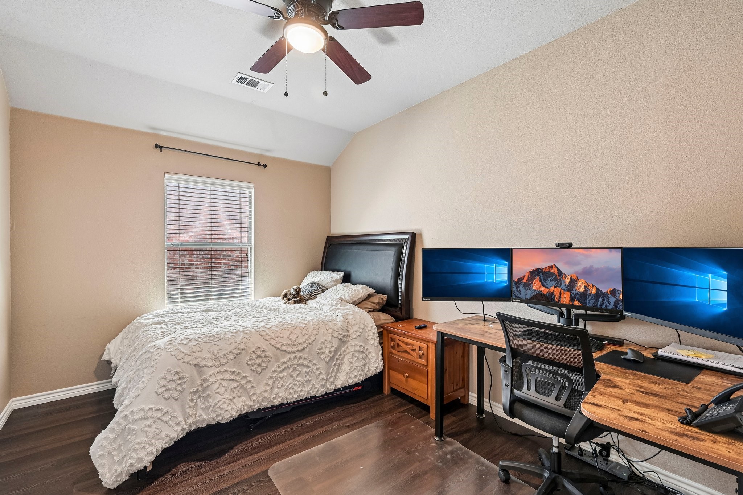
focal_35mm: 16
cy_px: 248
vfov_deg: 75.5
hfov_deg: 98.5
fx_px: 320
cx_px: 372
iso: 400
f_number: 8
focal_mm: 15.5
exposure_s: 1/5
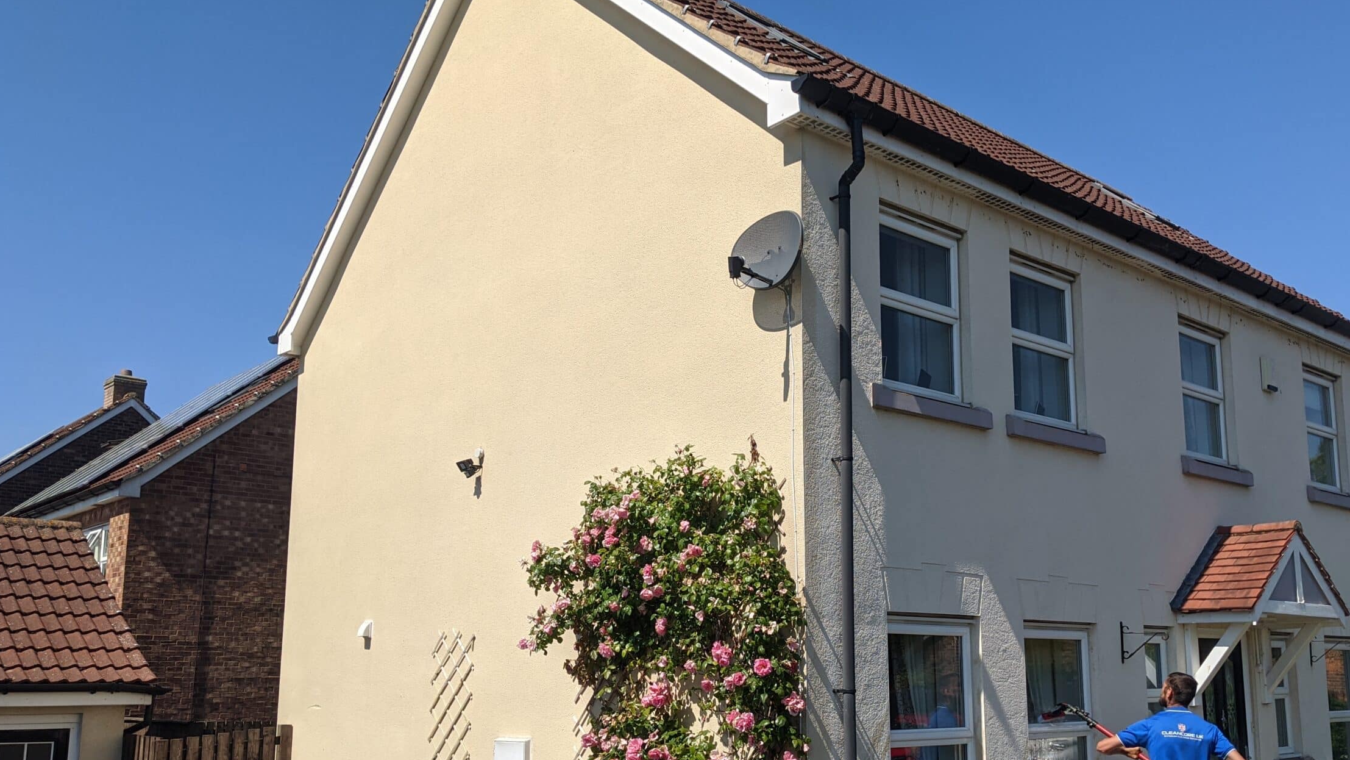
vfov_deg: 34.5
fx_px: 1217
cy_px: 474
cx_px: 726
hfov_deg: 58.0
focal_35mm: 34
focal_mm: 4.38
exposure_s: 1/4695
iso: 72
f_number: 1.73
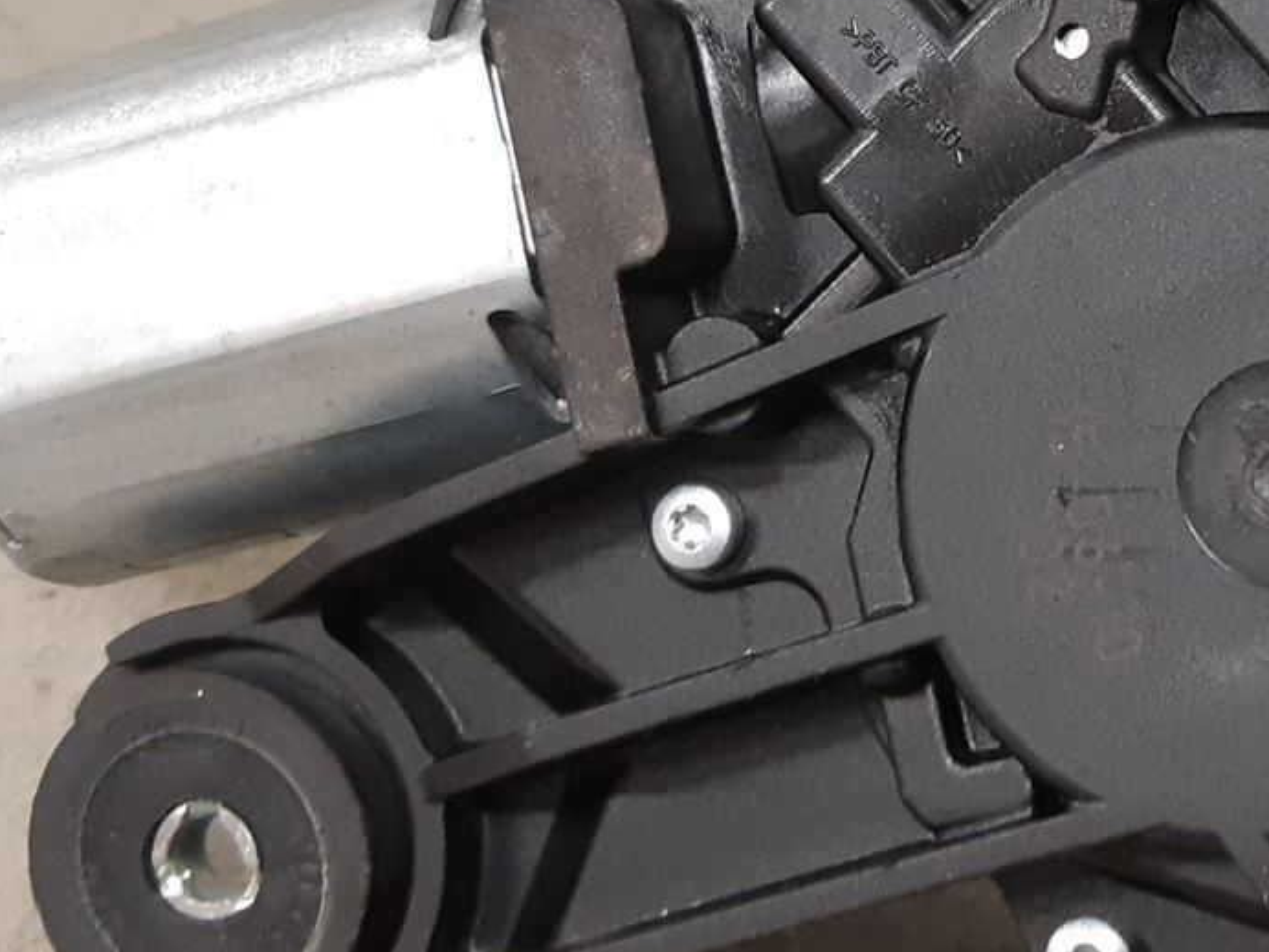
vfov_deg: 19.1
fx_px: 2823
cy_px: 499
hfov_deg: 24.4
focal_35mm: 77
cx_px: 1225
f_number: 1.7
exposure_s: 1/50
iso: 250
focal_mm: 3.93
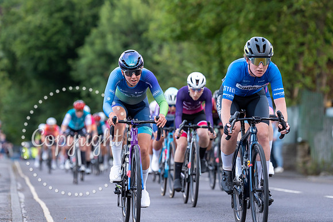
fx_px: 1718
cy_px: 84
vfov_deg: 7.4
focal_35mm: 186
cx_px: 152
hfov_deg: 11.1
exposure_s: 1/1000
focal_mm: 149
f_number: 3.2
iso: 1000
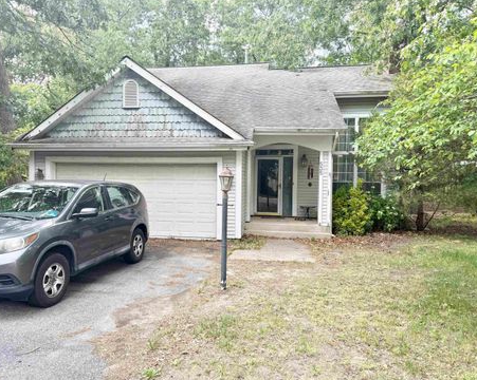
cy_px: 192
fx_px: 367
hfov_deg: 66.0
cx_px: 220
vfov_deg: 54.9
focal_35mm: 26
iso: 80
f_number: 1.78
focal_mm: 6.76
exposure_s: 1/528
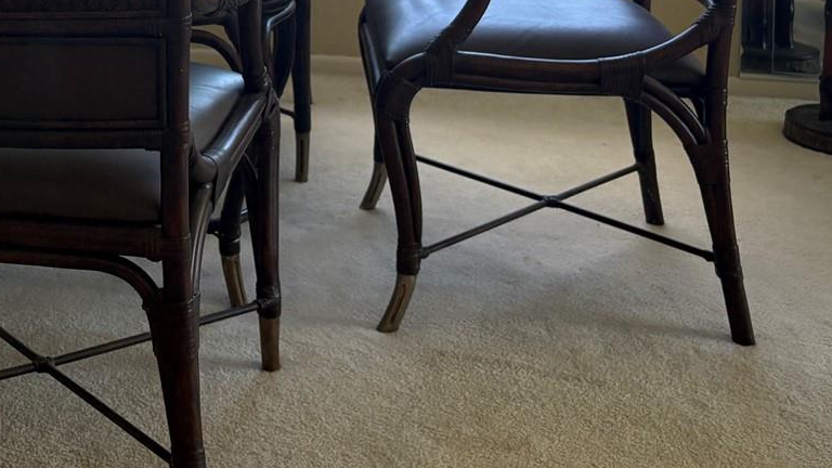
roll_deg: +1.7
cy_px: -157
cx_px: 92
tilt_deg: -4.9
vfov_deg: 18.8
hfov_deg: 33.7
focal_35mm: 59
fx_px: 1302
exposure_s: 1/232
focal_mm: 5.96
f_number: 1.6
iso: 125
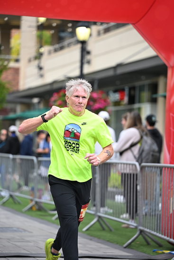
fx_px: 906
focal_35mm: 125
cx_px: 87
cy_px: 130
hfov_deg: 11.0
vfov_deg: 16.4
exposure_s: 1/1600
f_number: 2.8
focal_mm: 125
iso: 640
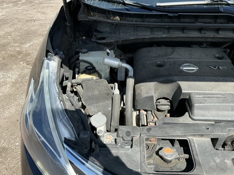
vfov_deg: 49.7
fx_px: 189
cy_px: 88
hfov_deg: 63.4
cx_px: 117
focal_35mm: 28
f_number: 1.8
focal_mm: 3
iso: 25
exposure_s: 1/683
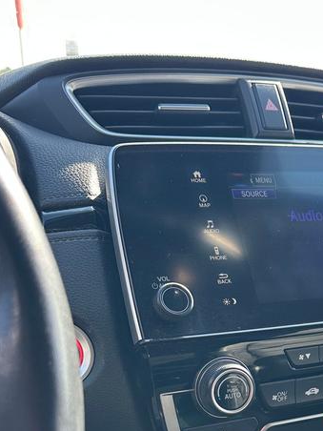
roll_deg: -5.8
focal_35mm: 51
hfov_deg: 27.2
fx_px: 635
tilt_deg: -24.5
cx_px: 311
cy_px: 412
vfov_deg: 34.7
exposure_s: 1/198
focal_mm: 6.86
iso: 80
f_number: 1.78
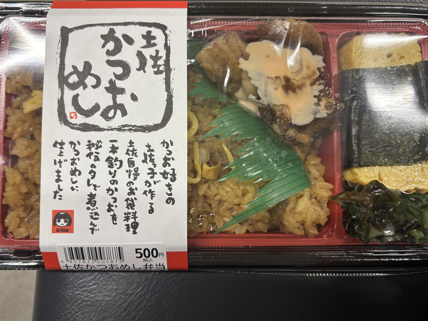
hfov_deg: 60.0
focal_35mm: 30
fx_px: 371
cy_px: 142
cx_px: 210
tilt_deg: -74.4
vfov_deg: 46.7
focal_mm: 5.96
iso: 125
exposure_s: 1/120
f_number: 1.6
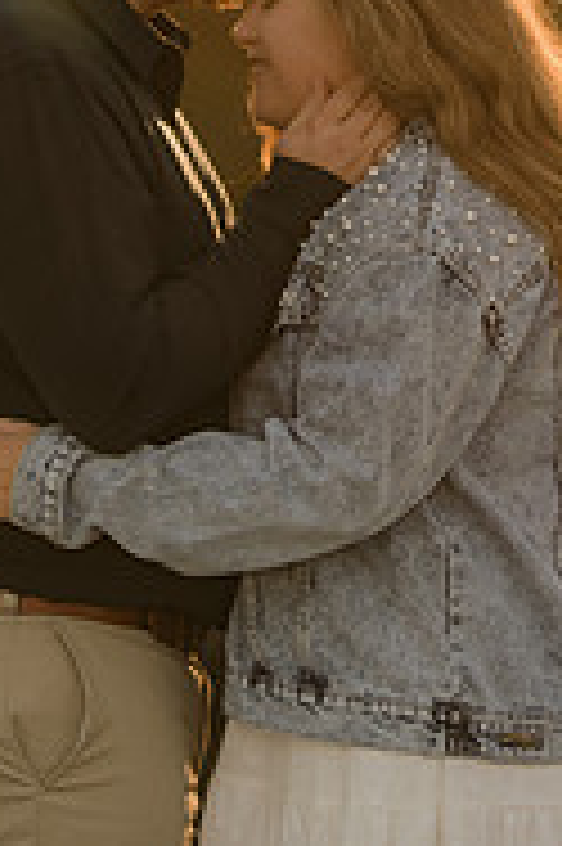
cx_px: 317
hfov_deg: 6.8
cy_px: -162
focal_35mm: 203
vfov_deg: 10.0
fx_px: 4762
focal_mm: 85
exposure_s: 1/1000
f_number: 1.4
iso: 50
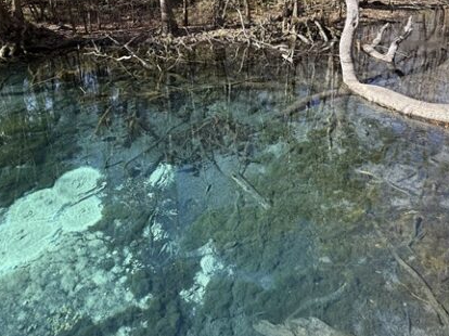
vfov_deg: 49.3
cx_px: 236
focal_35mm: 26
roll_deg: +1.0
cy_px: 57
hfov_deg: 67.3
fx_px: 337
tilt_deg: -17.9
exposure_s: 1/214
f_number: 2.2
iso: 50
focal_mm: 2.22
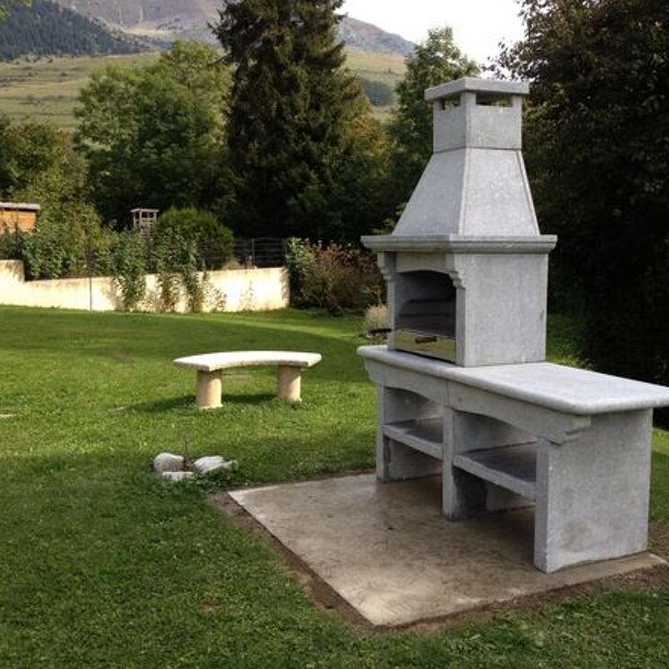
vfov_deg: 40.0
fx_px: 918
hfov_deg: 39.7
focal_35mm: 42
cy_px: 336
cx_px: 421
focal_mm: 4.28
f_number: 2.4
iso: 64
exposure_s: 1/606
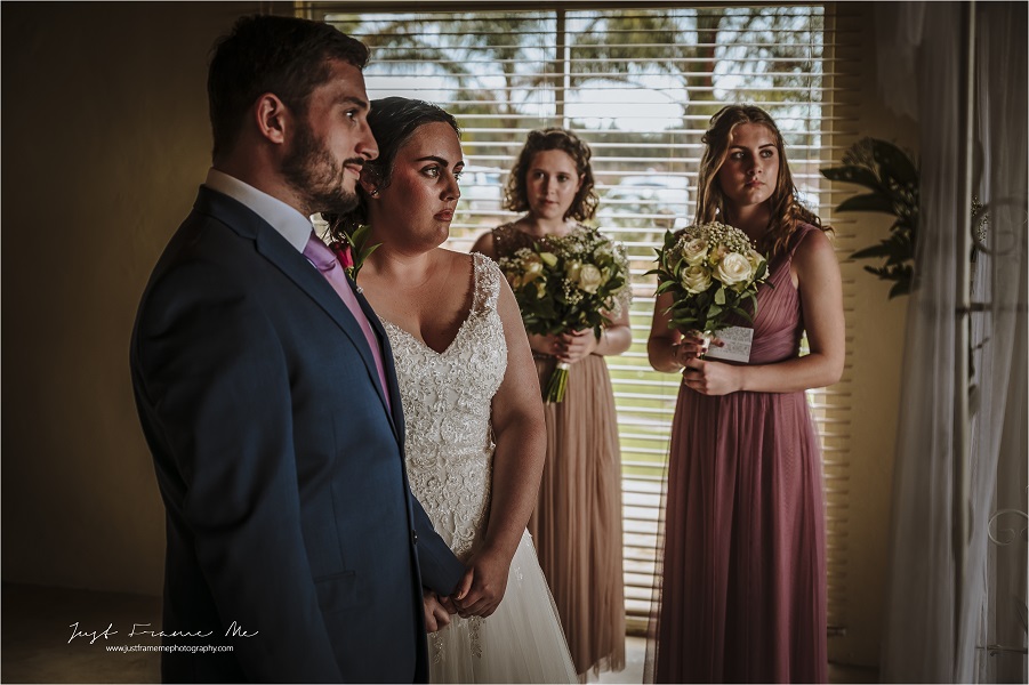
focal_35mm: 58
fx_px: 1657
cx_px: 514
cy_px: 342
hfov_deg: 34.5
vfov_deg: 23.4
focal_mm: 58
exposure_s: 1/60
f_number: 4
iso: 200
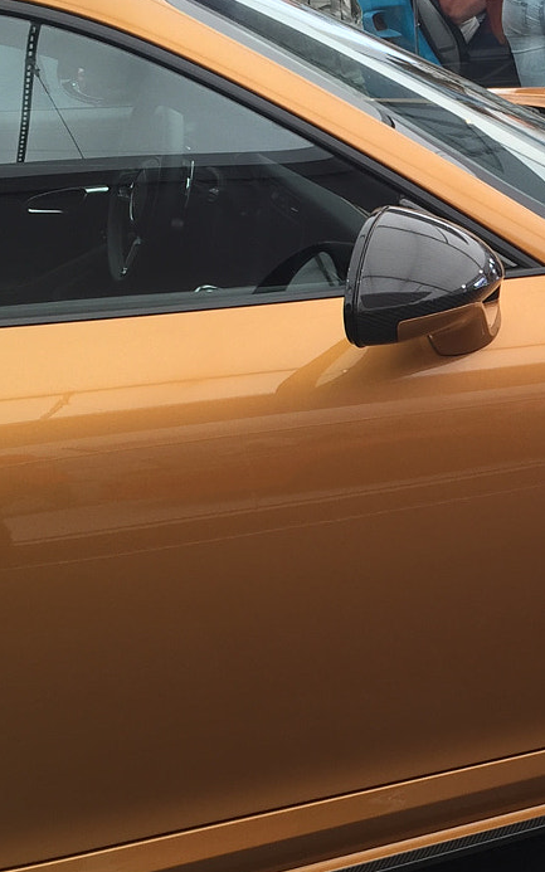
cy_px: 418
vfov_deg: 29.0
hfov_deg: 17.6
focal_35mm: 71
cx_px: 622
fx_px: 1688
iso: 32
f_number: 2.2
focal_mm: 4.15
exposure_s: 1/101
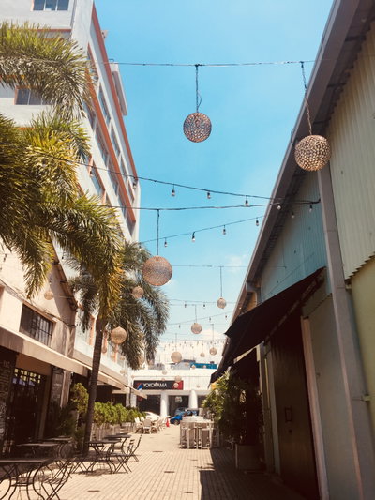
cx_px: 188
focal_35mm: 29
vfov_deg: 61.6
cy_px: 250
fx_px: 419
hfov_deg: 48.2
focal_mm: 4.15
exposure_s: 1/1412
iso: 32
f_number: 2.2
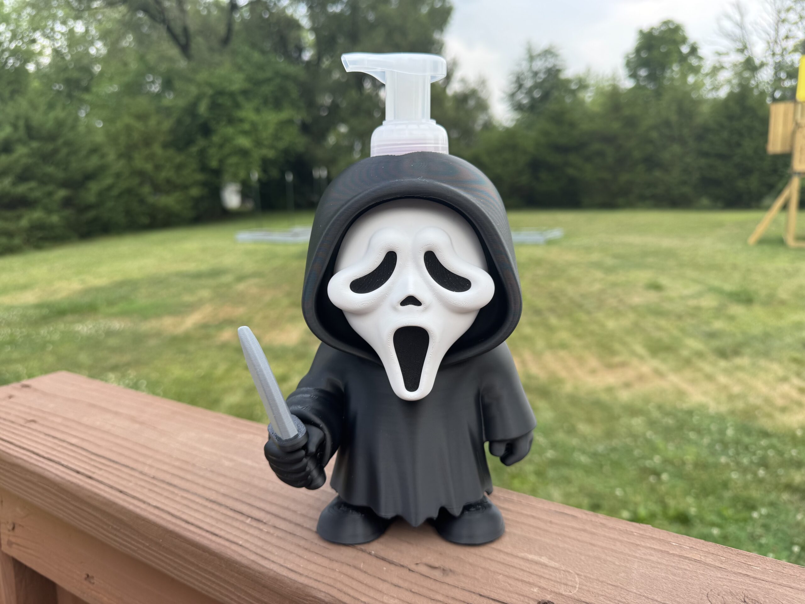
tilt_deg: -10.1
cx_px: 402
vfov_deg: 56.8
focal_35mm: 24
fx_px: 558
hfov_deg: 71.6
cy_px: 302
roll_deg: +0.7
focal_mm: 6.76
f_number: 1.78
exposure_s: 1/270
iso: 64
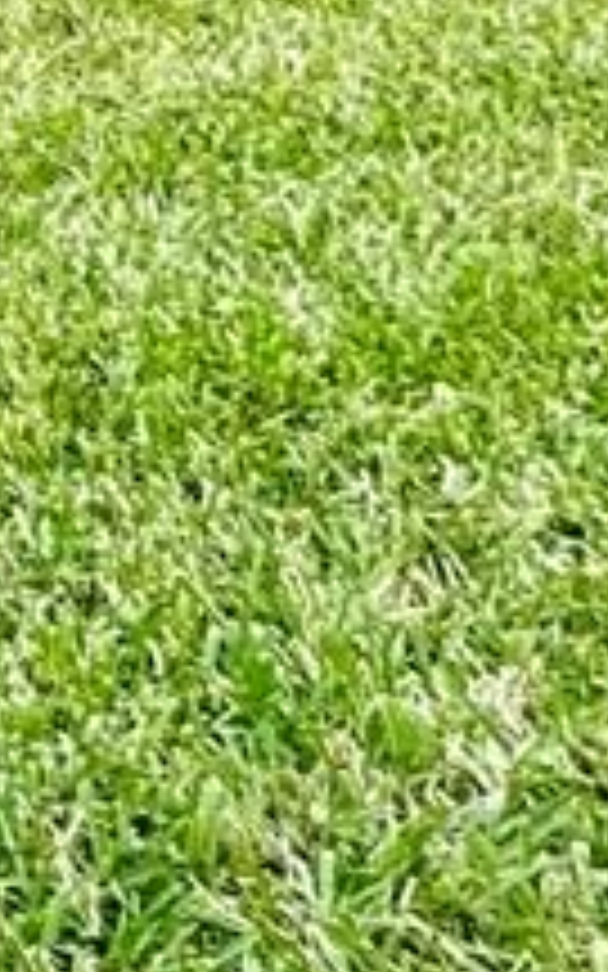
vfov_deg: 16.6
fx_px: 2916
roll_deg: -0.2
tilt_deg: -4.7
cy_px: -634
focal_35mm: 110
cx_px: -2437
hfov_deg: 6.4
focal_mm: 2.22
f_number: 2.2
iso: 40
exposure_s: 1/561
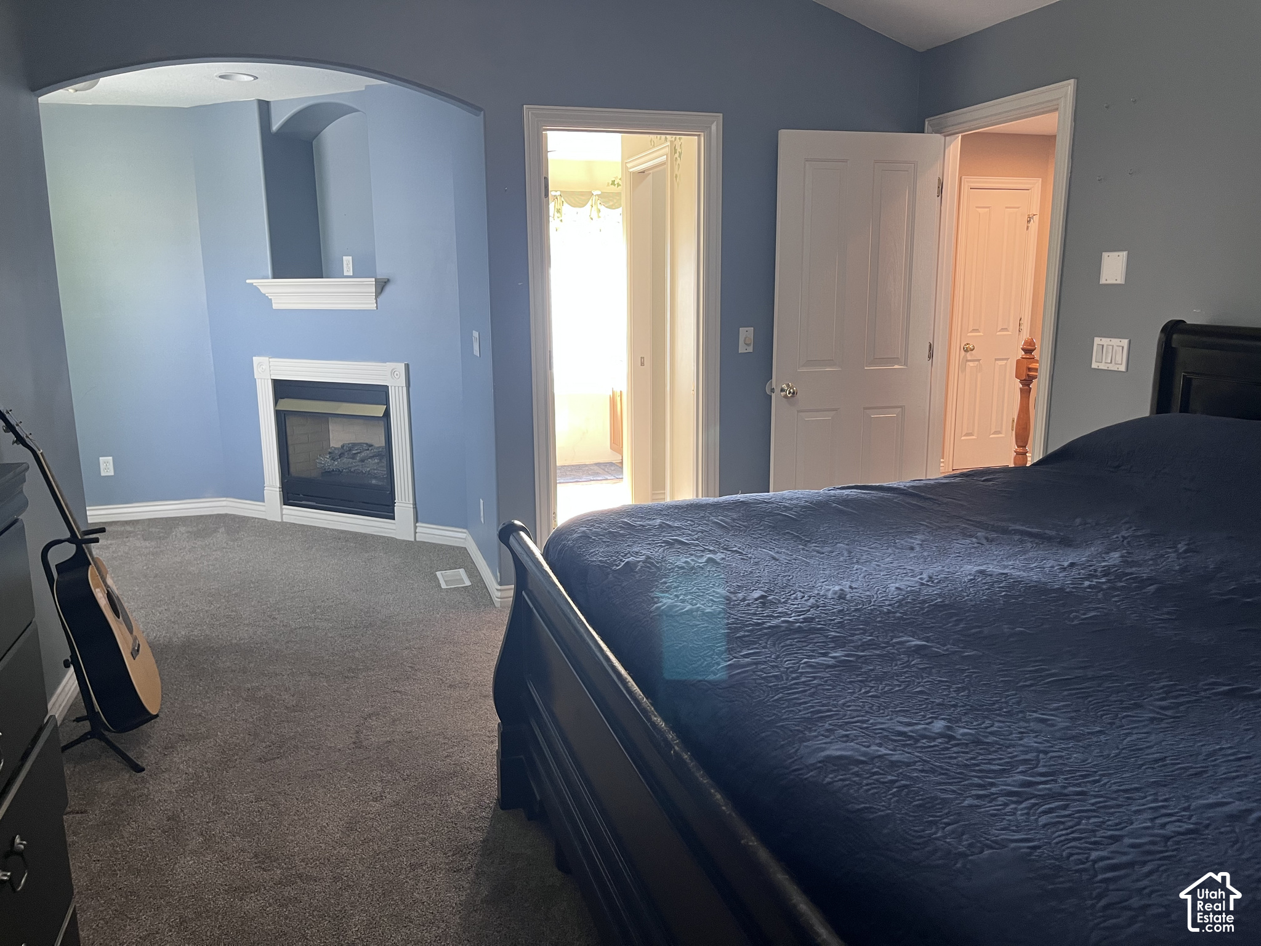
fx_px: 947
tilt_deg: -10.9
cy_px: 473
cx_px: 630
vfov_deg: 53.1
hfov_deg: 67.3
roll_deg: +0.6
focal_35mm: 26
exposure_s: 1/60
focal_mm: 5.1
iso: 125
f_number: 1.6
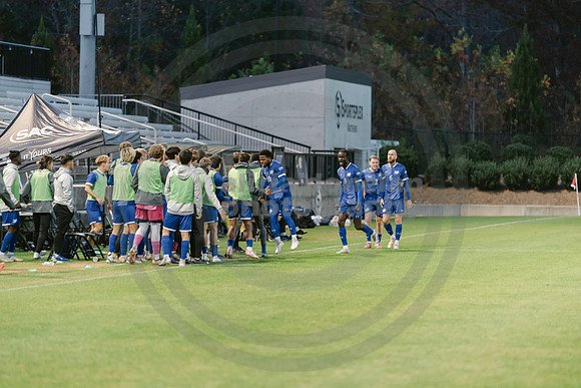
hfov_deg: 10.3
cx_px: 290
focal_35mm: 200
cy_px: 194
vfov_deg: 6.9
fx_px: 3228
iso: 1600
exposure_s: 1/250
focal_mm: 200
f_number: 2.8
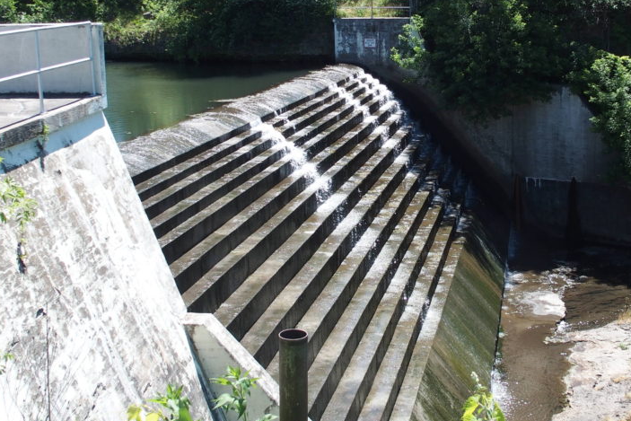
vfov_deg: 25.5
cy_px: 169
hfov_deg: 37.2
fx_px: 929
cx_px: 408
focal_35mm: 53
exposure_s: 1/400
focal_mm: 7.4
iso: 100
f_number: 3.5
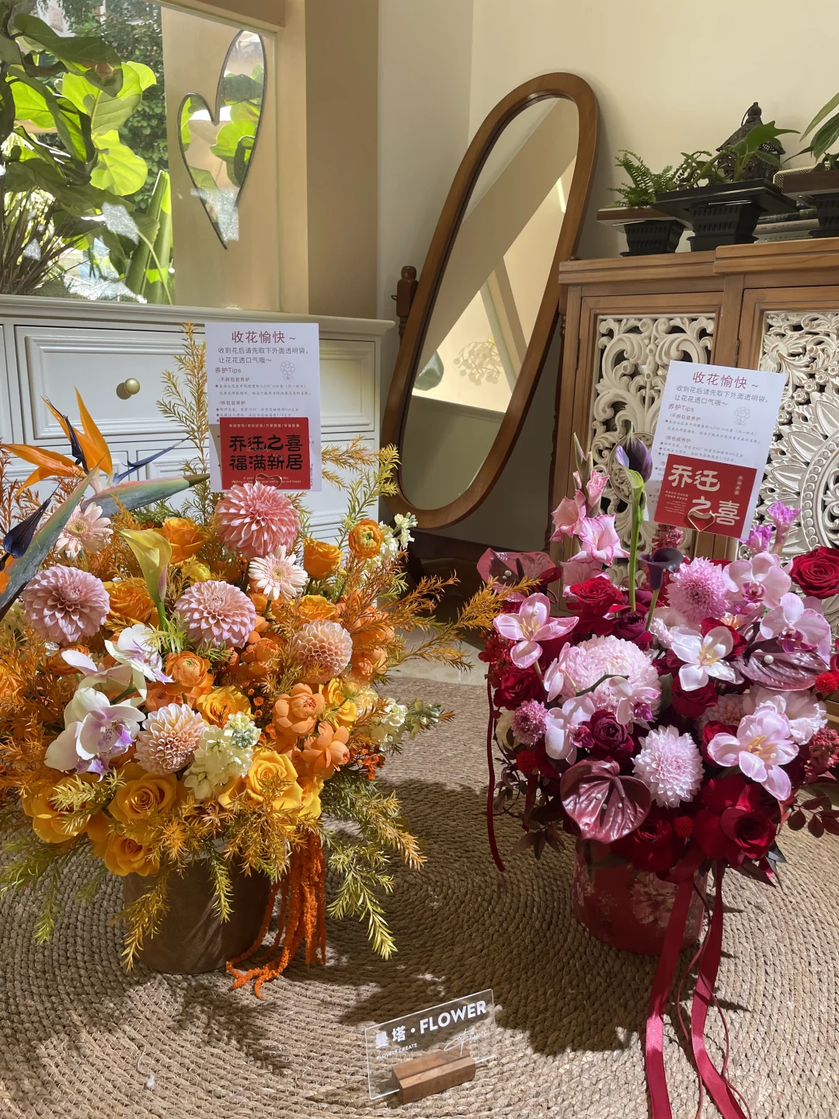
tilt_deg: -12.6
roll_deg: -0.5
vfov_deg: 67.3
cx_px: 420
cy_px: 560
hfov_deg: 53.1
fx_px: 840
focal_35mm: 26
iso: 50
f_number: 1.6
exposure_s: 1/100
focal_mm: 4.2
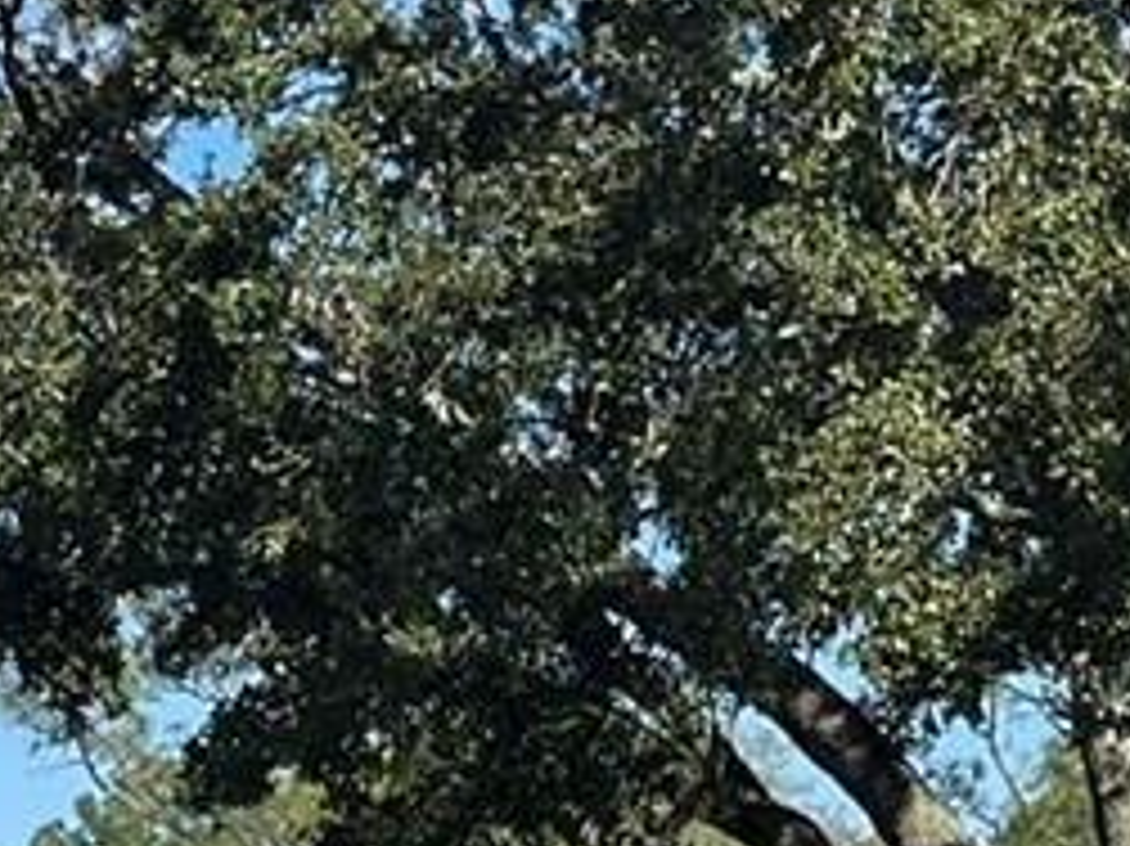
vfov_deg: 8.3
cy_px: 1922
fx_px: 5416
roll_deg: -0.8
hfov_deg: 11.5
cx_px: -482
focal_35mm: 166
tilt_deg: -6.9
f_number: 1.6
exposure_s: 1/3413
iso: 50
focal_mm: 5.1
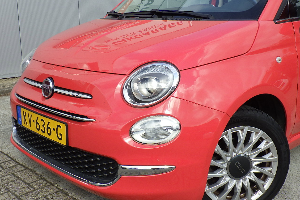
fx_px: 367
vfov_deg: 30.5
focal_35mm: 44
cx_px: 150
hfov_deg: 44.5
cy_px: 106
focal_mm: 7.5
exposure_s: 1/320
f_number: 5
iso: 125
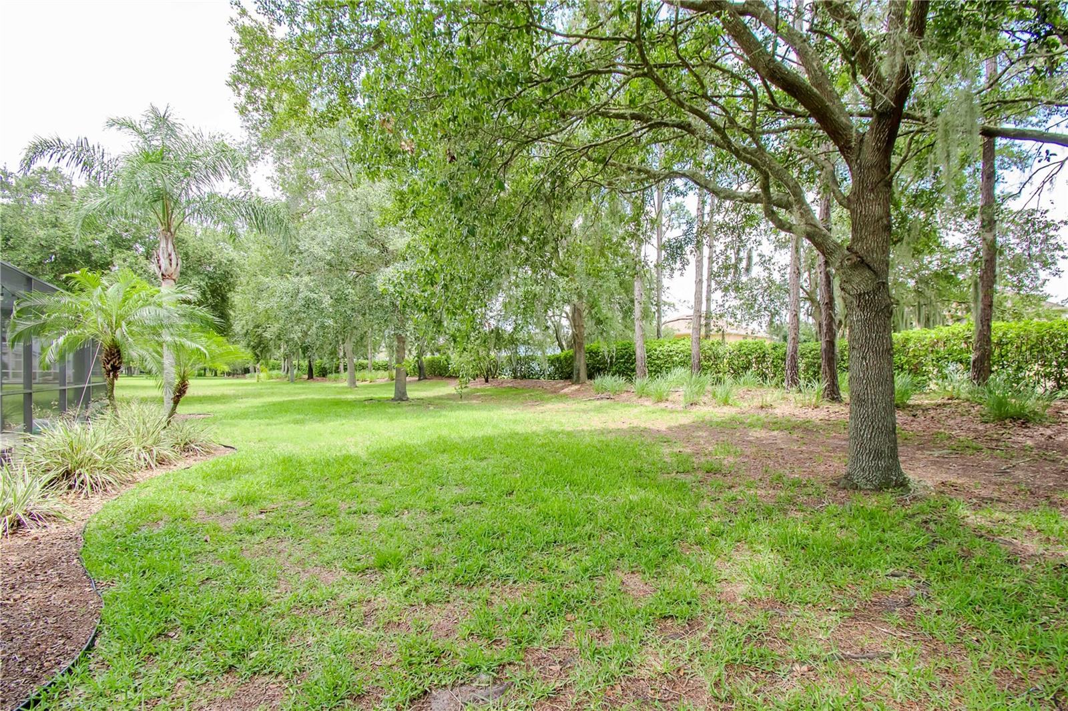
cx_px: 534
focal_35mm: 15
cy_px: 356
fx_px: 445
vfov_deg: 77.3
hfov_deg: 100.4
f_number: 7.1
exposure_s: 1/160
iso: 640
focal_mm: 10
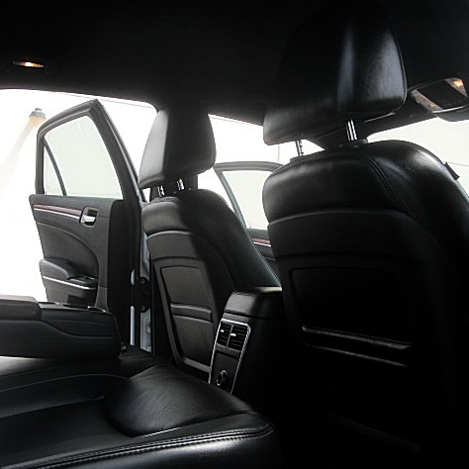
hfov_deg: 39.2
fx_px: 659
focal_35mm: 43
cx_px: 232
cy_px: 234
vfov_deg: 39.2
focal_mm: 6.3
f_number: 2.8
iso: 50
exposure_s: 1/320
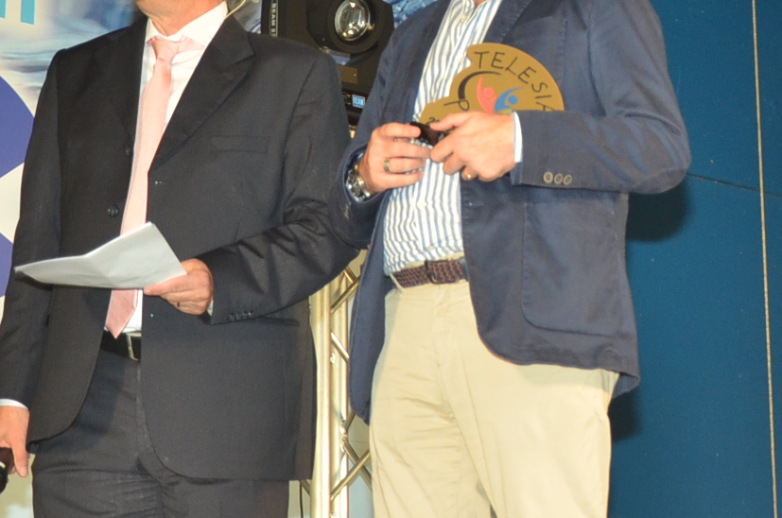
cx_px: 799
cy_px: 170
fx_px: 2905
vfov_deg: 10.2
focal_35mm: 134
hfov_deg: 15.0
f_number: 4.2
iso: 800
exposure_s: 1/100
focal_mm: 30
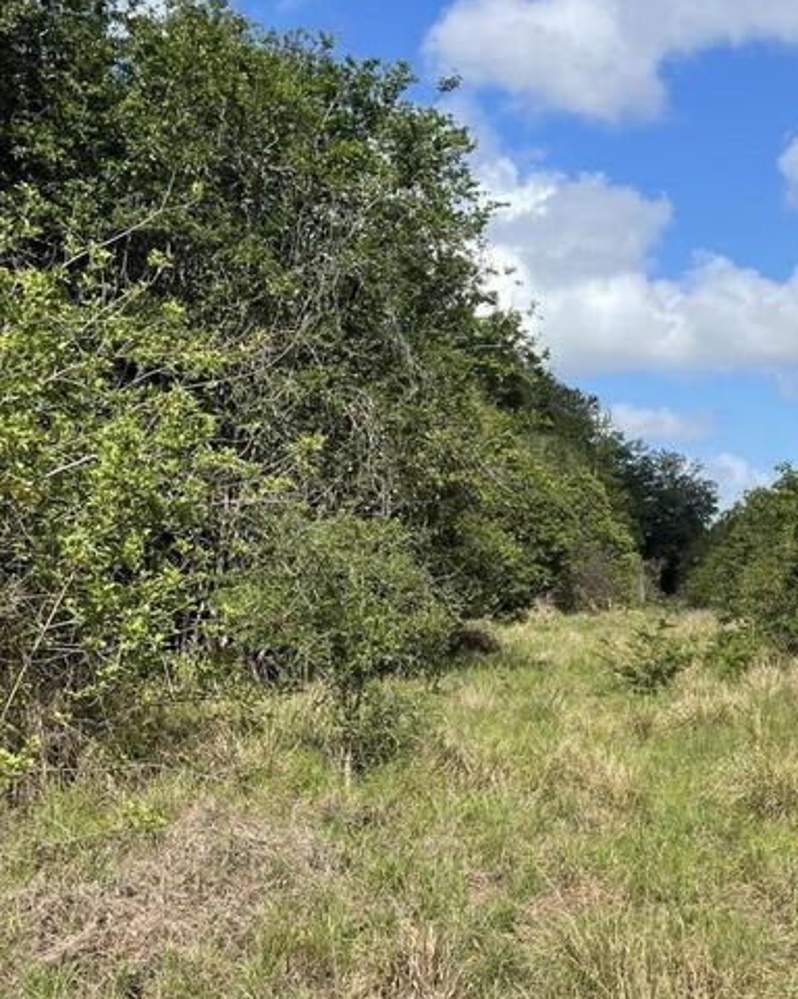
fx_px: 1537
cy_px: 606
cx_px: 696
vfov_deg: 35.9
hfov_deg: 28.2
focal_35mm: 52
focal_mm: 5.1
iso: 32
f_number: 1.6
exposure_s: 1/3344
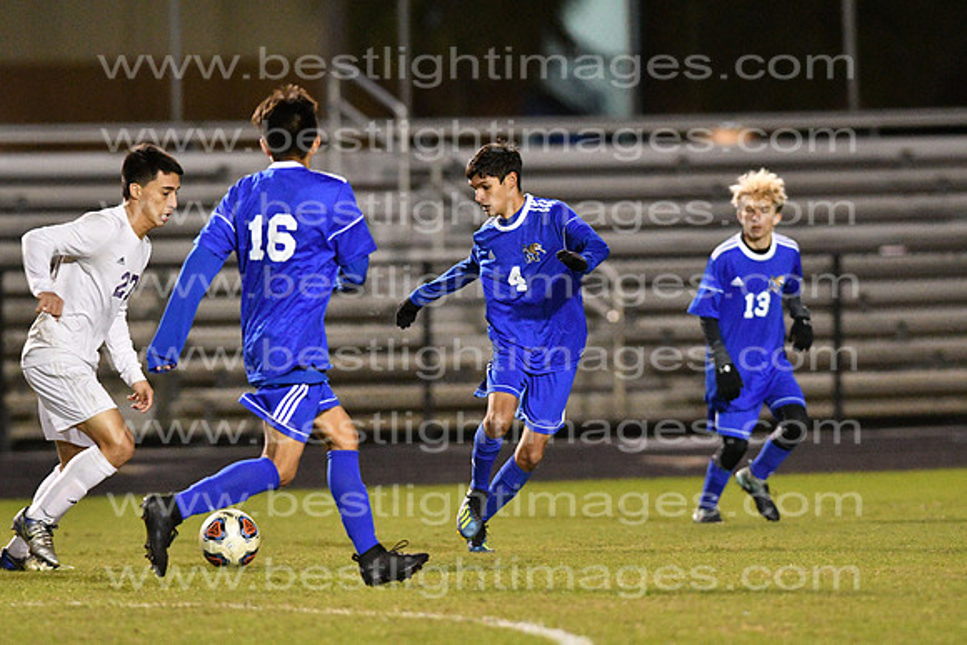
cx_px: 484
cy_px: 322
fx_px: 12090
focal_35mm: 450
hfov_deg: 4.6
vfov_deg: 3.1
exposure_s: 1/640
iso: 10000
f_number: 3.5
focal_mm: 300
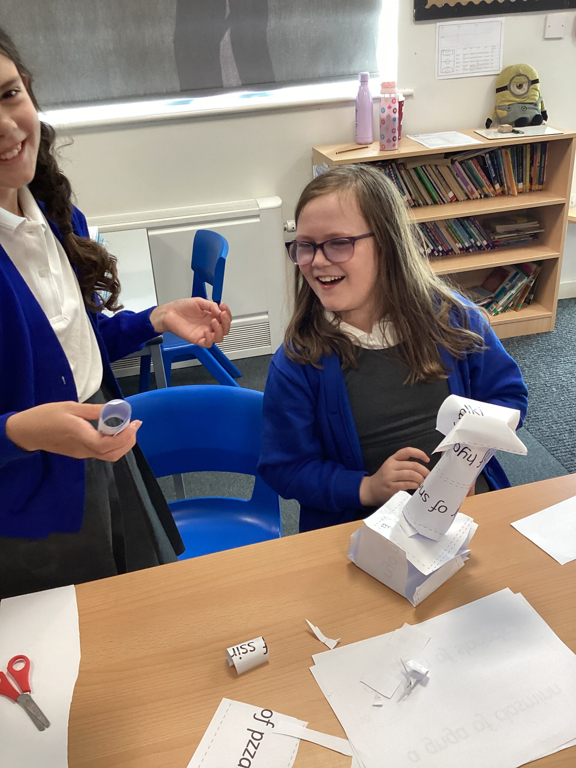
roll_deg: +4.1
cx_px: 288
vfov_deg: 58.4
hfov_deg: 45.4
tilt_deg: -27.8
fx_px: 688
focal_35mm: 31
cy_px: 384
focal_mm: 3.3
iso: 125
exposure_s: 1/60
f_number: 2.4
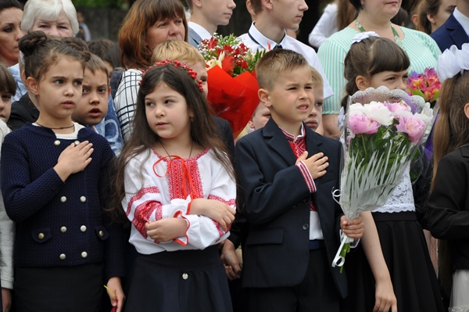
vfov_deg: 8.7
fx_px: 2050
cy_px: 156
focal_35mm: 158
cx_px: 234
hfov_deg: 13.1
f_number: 6.3
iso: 200
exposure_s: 1/160
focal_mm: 105
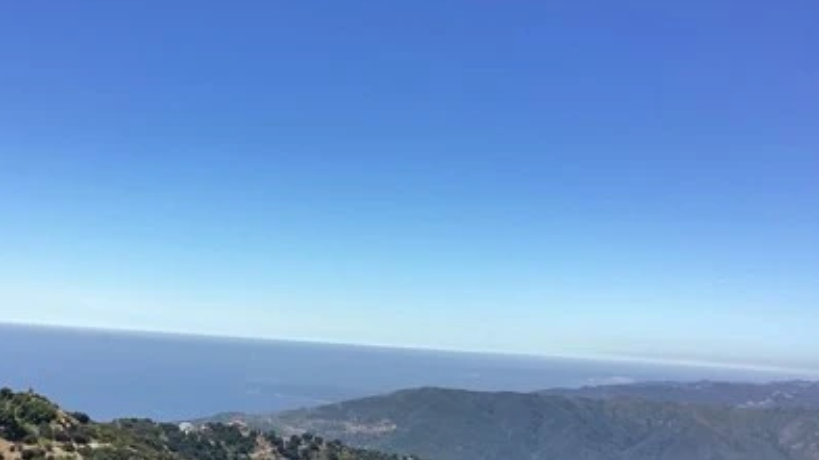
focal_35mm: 55
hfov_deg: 37.7
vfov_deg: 21.6
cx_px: 329
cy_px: 360
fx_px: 1194
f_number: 2.4
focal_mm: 3.3
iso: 25
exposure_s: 1/1852
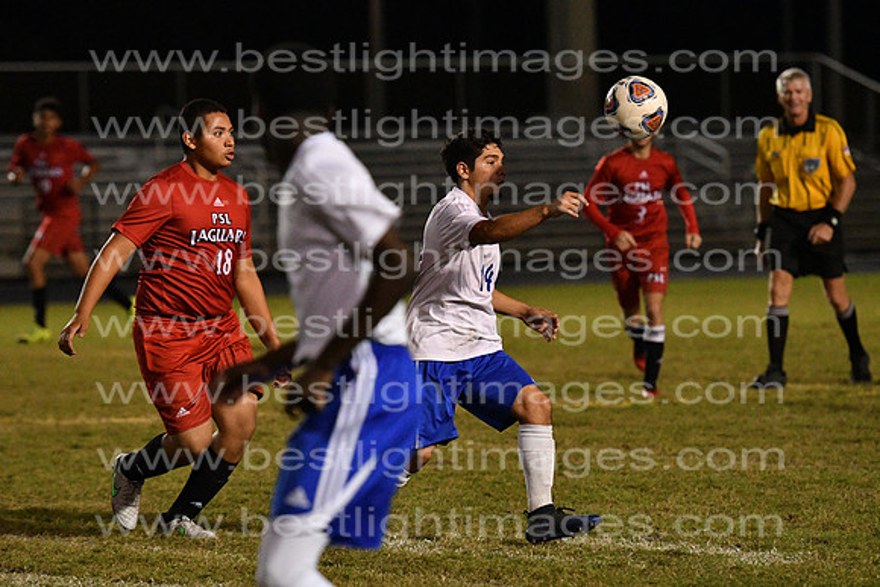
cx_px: 440
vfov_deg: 5.7
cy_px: 294
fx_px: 5868
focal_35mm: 240
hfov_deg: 8.6
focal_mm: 160
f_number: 4
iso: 6400
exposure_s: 1/1000
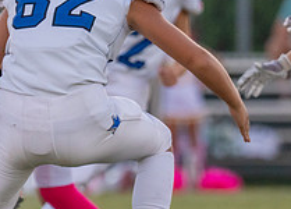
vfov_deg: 1.7
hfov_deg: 2.4
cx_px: 46
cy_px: 78
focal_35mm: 851
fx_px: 7045
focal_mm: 176
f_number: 2.8
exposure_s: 1/1250
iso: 800
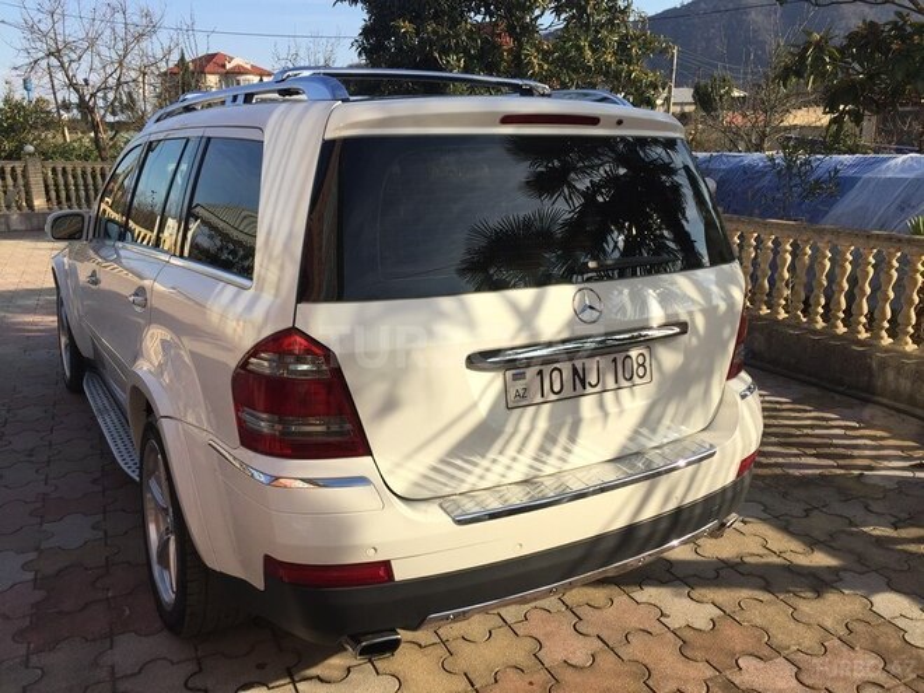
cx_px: 462
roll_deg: +0.8
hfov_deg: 61.7
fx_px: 774
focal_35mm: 29
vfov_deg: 48.2
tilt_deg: -15.5
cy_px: 346
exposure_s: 1/1464
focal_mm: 4.15
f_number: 2.2
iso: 32
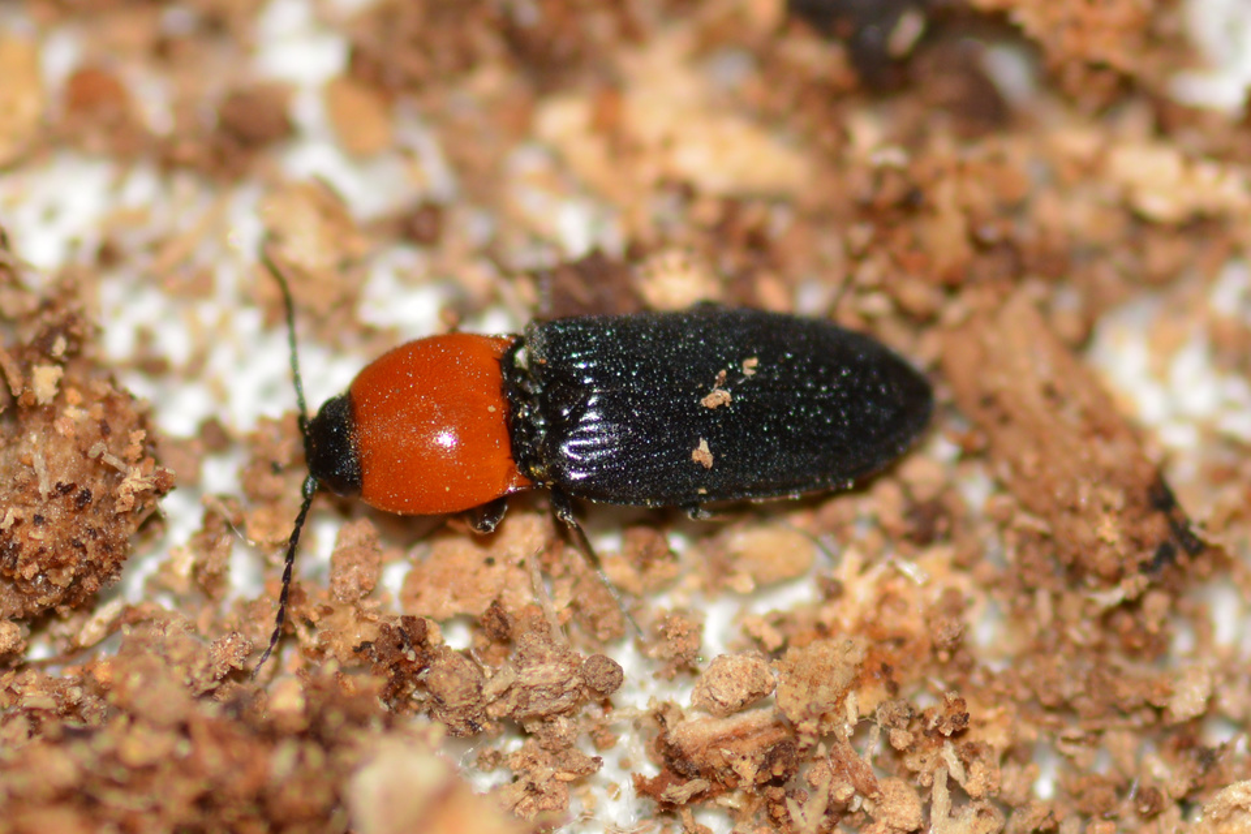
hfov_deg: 13.7
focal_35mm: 150
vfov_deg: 9.1
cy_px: 417
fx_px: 5212
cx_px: 626
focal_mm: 100
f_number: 10
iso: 100
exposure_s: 1/200
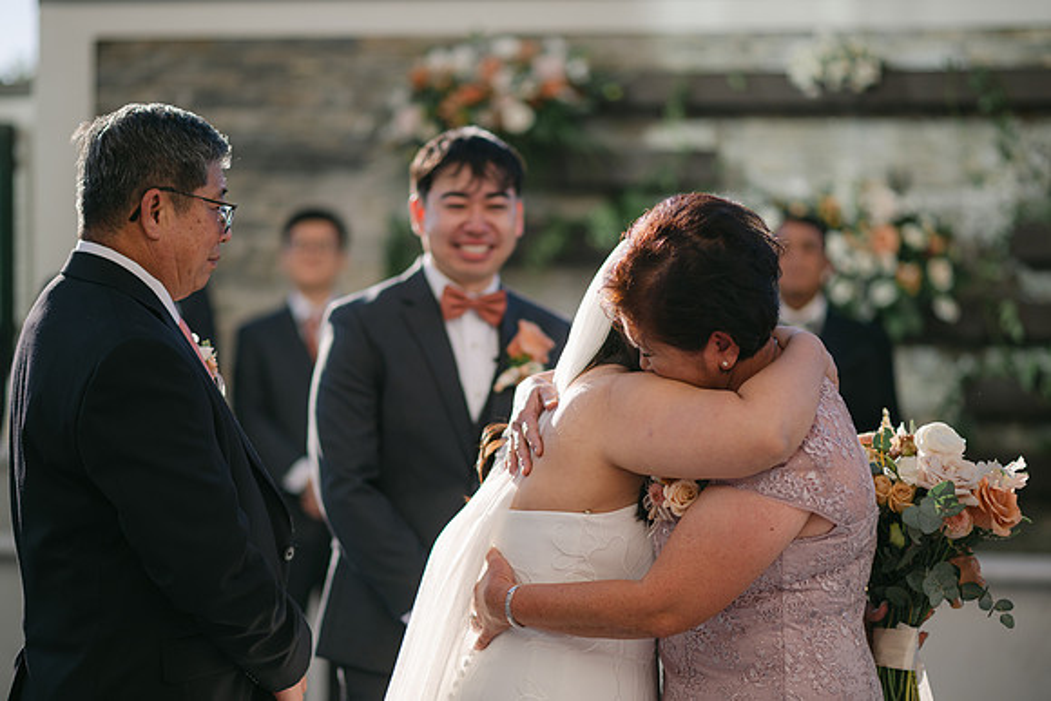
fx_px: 2536
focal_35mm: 87
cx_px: 526
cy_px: 350
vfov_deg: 15.7
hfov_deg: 23.4
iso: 64
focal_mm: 85
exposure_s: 1/4000
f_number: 1.8
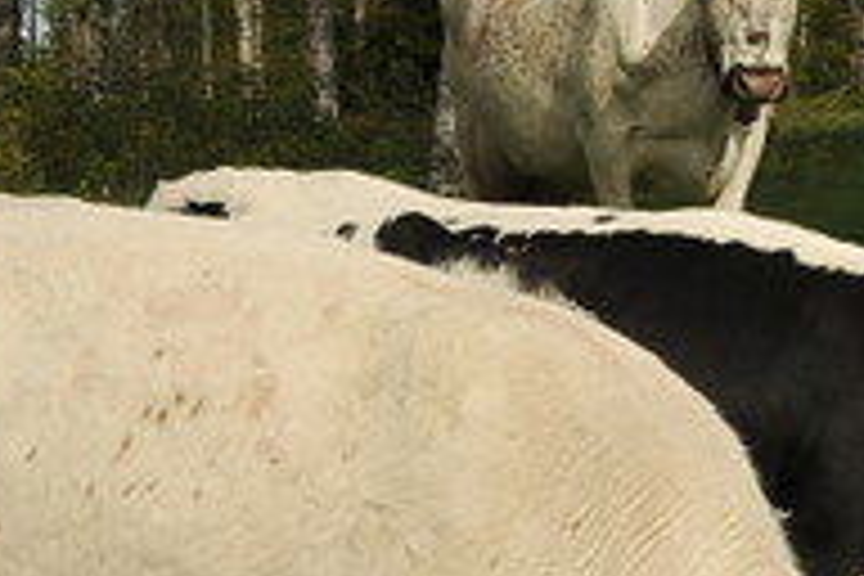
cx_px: 724
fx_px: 5760
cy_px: 396
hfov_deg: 8.6
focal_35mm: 240
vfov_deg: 5.7
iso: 250
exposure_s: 1/400
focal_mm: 32
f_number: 10
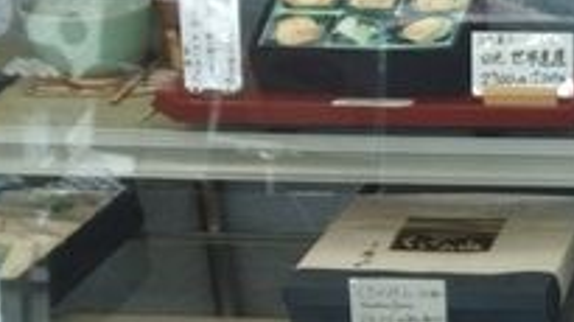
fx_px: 1780
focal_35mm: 117
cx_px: 878
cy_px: 553
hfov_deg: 16.6
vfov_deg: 9.9
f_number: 1.79
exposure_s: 1/100
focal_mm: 4.71
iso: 109
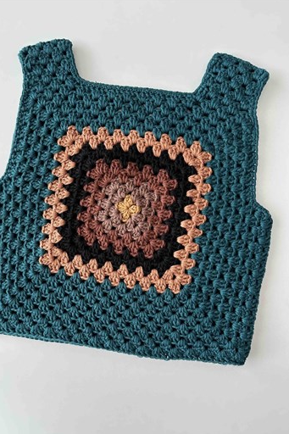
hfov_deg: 49.4
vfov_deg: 69.4
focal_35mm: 26
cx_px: 125
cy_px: 222
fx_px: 313
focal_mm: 6.86
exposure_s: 1/66
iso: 250
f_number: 1.78
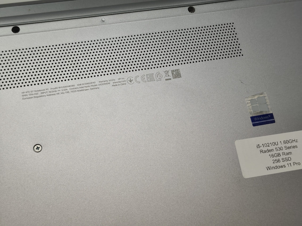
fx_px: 401
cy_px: 113
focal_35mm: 46
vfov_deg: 31.5
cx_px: 151
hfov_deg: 41.2
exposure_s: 1/100
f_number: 1.7
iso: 64
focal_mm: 6.07
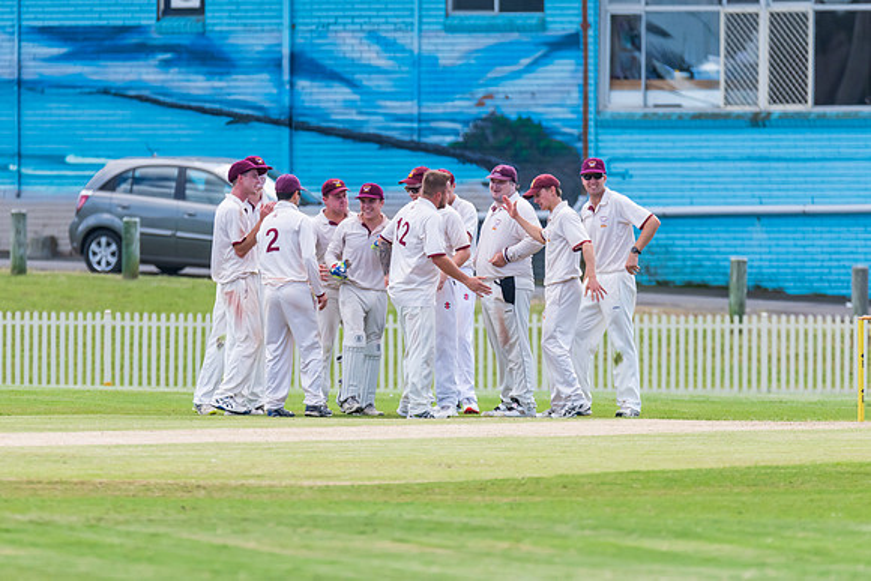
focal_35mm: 539
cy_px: 291
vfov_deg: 2.6
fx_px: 13034
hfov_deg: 3.8
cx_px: 420
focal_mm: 400
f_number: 6.3
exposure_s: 1/1600
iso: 640
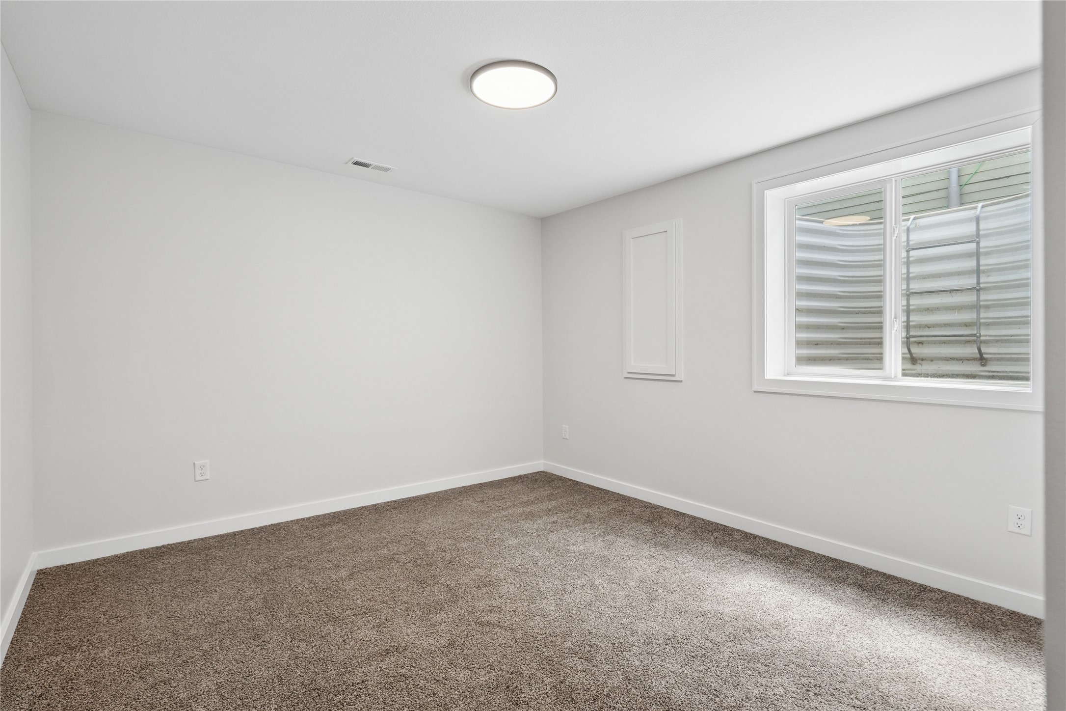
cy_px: 356
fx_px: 474
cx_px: 533
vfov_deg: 73.7
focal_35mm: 16
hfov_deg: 96.7
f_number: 7.1
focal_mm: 16
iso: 800
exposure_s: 1/100
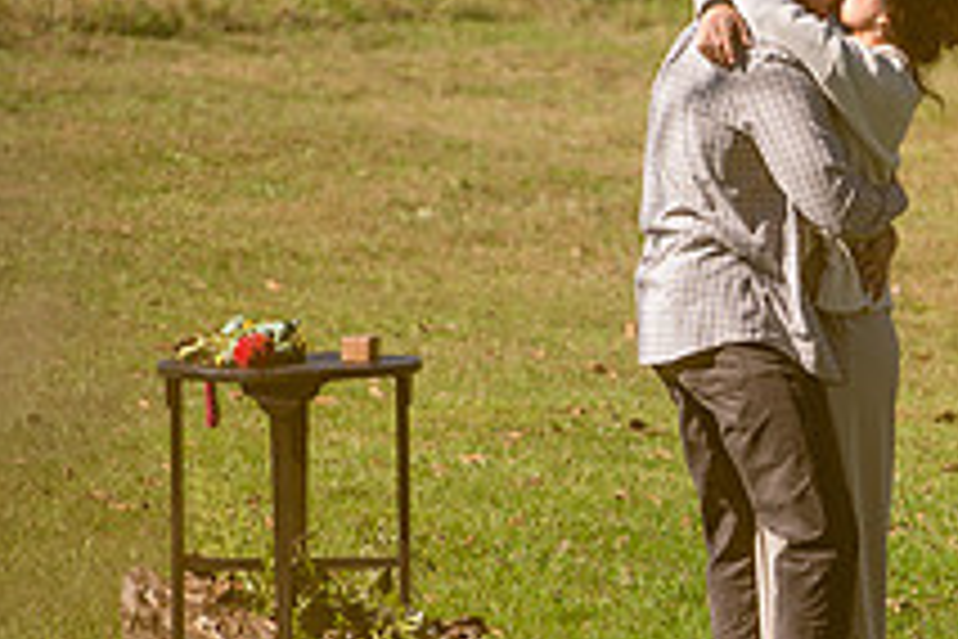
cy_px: 435
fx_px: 21553
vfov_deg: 1.7
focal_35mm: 810
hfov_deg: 2.5
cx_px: 969
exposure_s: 1/640
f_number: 5
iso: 100
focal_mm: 200
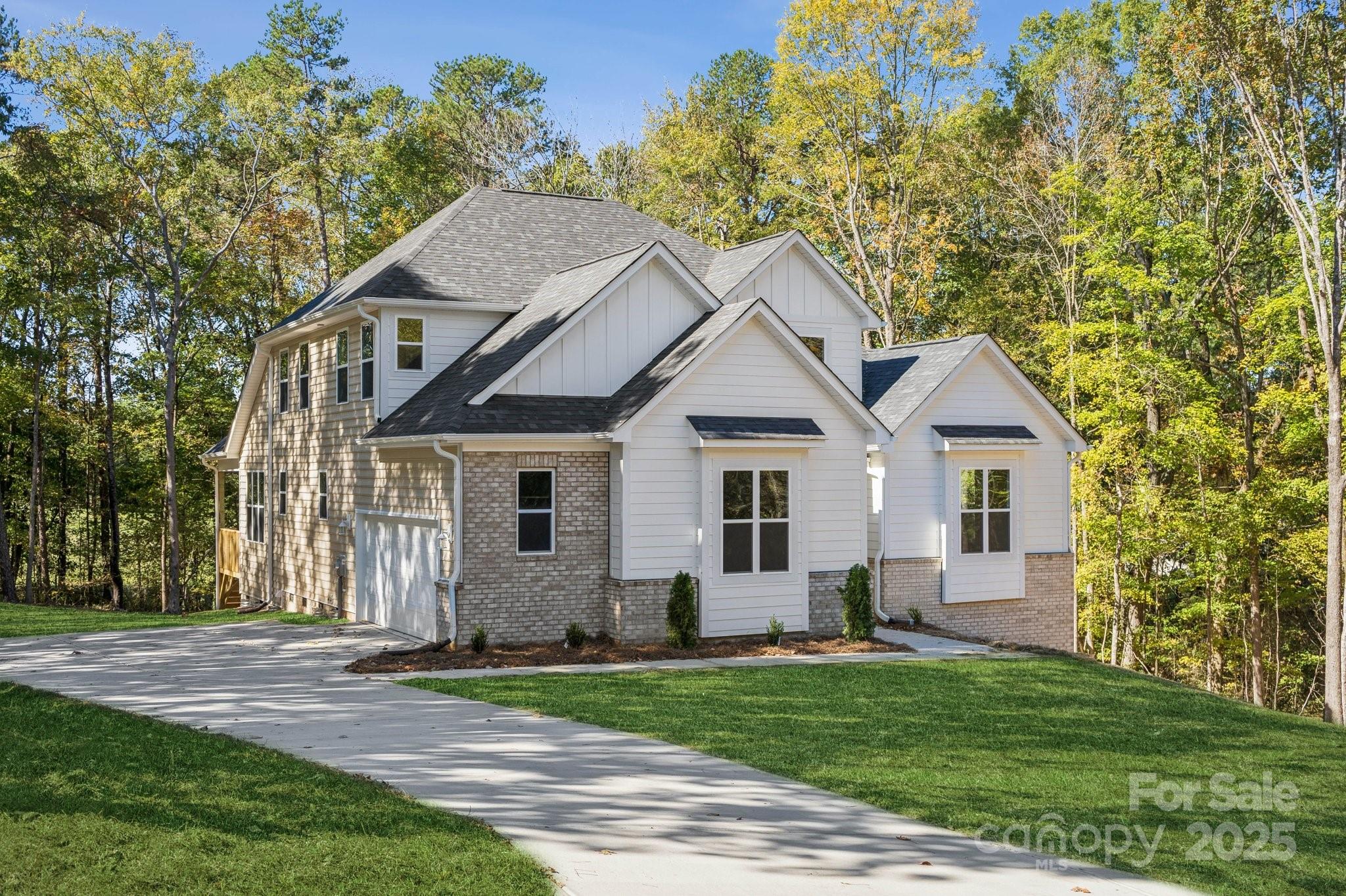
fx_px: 1383
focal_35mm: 37
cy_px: 448
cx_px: 673
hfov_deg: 51.9
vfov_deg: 35.9
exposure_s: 1/250
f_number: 5
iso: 100
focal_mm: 37
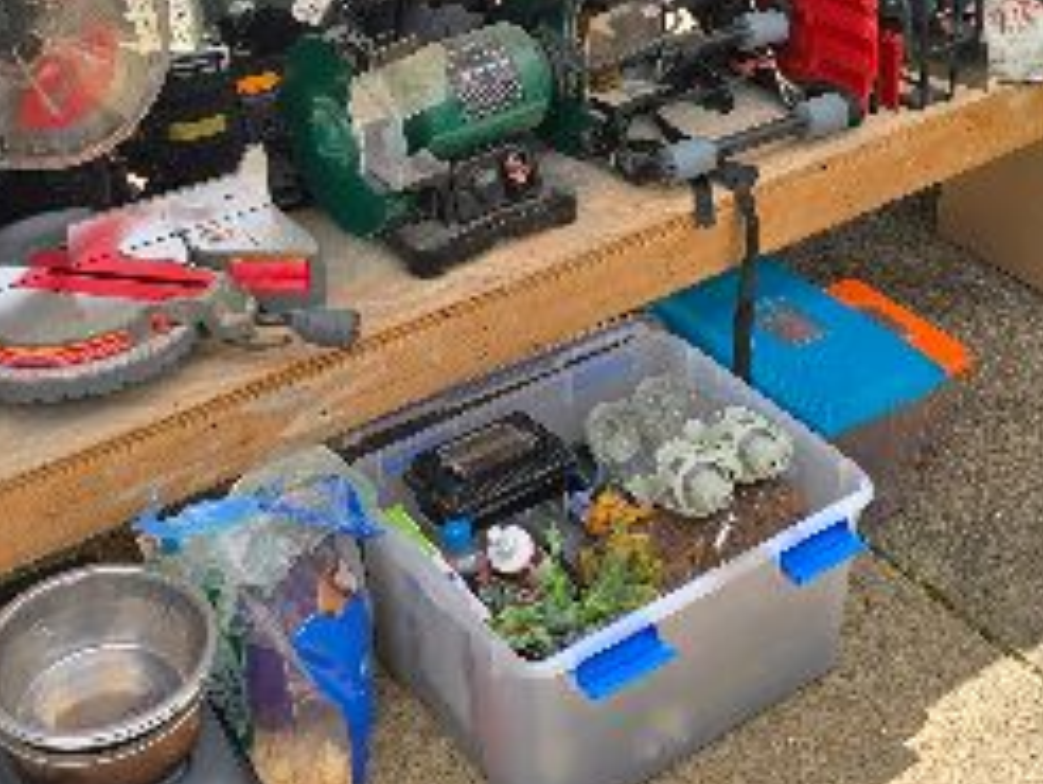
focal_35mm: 56
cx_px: 471
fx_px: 1689
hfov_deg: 34.3
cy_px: -4
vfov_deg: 24.9
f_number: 1.7
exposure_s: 1/868
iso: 12
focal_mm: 6.3
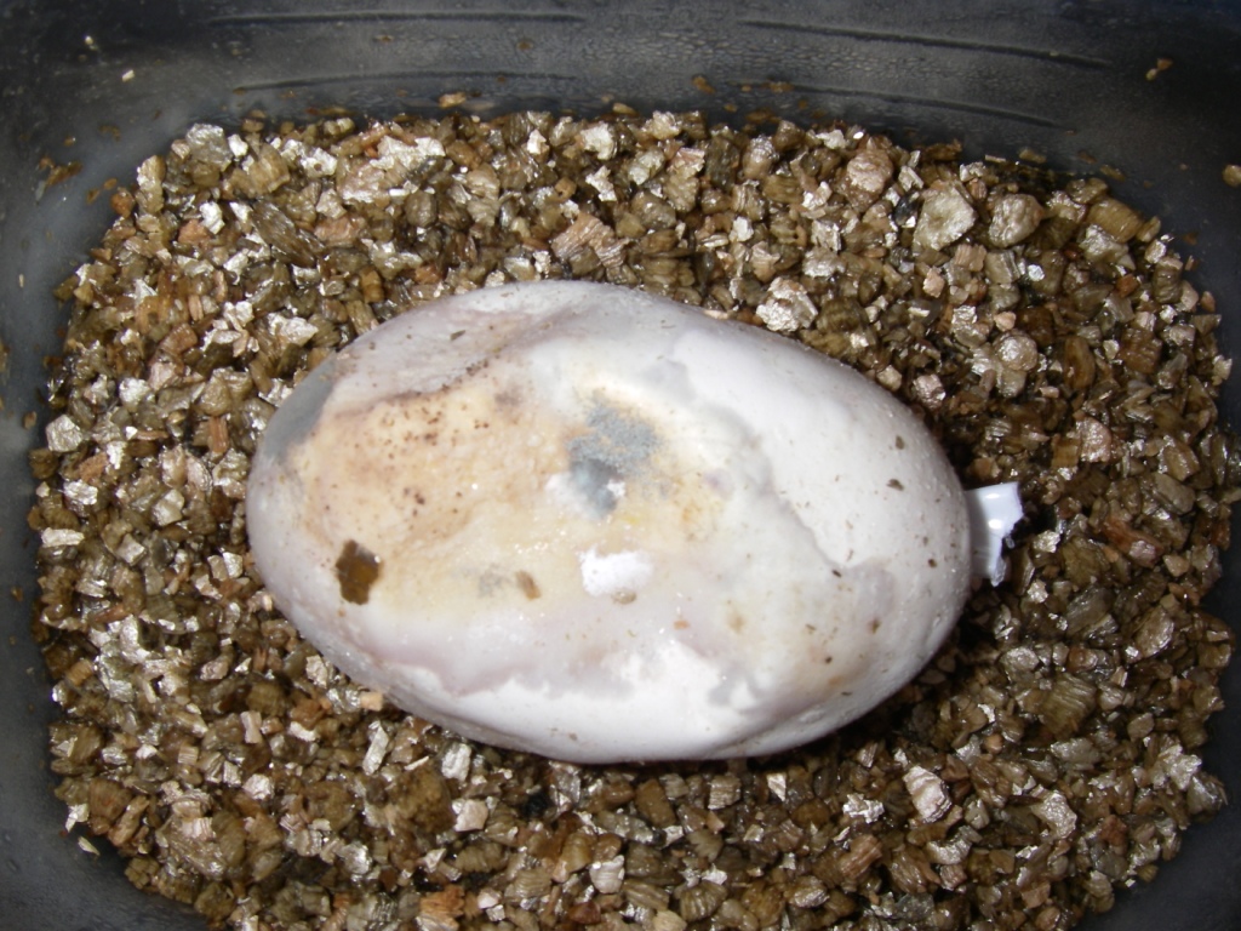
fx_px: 1362
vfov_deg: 37.7
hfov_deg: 49.0
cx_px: 620
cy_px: 466
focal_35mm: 38
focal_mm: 6.3
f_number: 6.6
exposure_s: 1/40
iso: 80
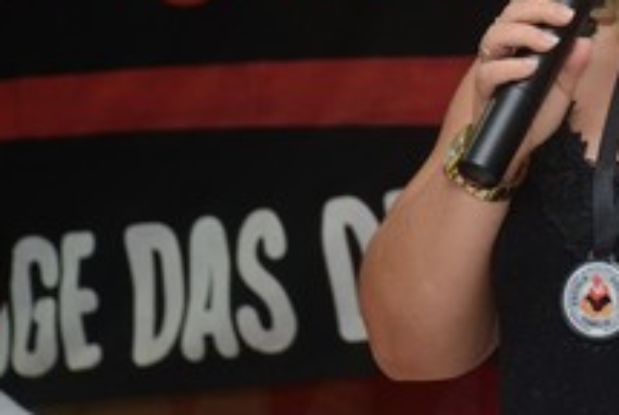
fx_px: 4047
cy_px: 26
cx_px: 613
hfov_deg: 8.7
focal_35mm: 235
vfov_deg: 5.9
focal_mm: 75
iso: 1600
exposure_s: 1/125
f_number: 5.3
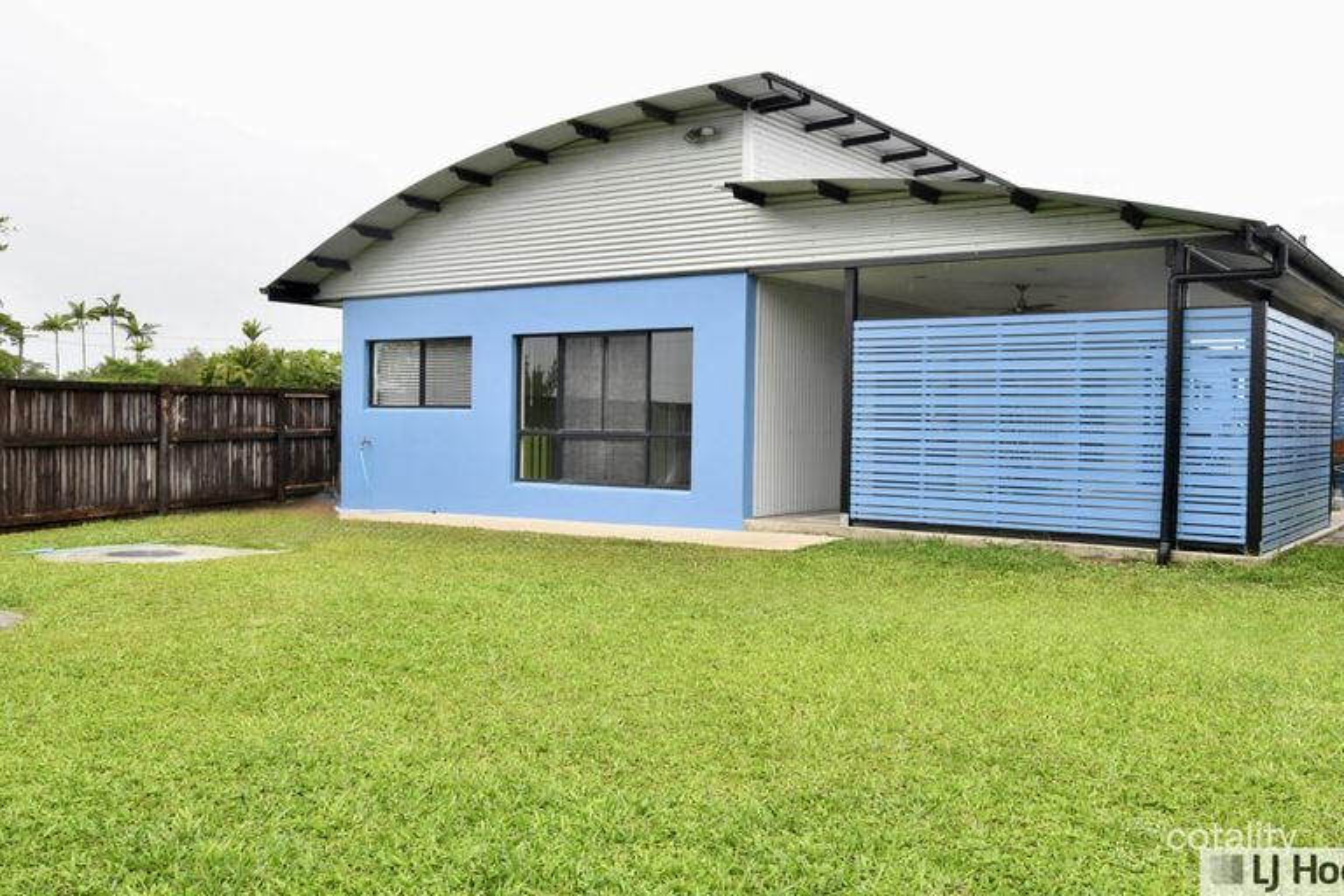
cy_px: 448
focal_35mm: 30
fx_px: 1120
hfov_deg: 61.9
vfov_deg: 43.6
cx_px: 672
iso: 400
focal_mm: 20
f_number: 8
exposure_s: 1/250
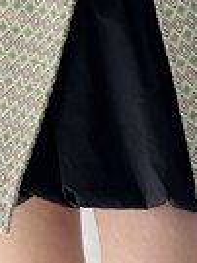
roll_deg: +0.9
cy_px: -202
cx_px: 78
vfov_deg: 9.9
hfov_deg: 7.8
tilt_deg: -6.2
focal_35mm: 190
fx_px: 1444
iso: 64
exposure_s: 1/294
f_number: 1.78
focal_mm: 6.76
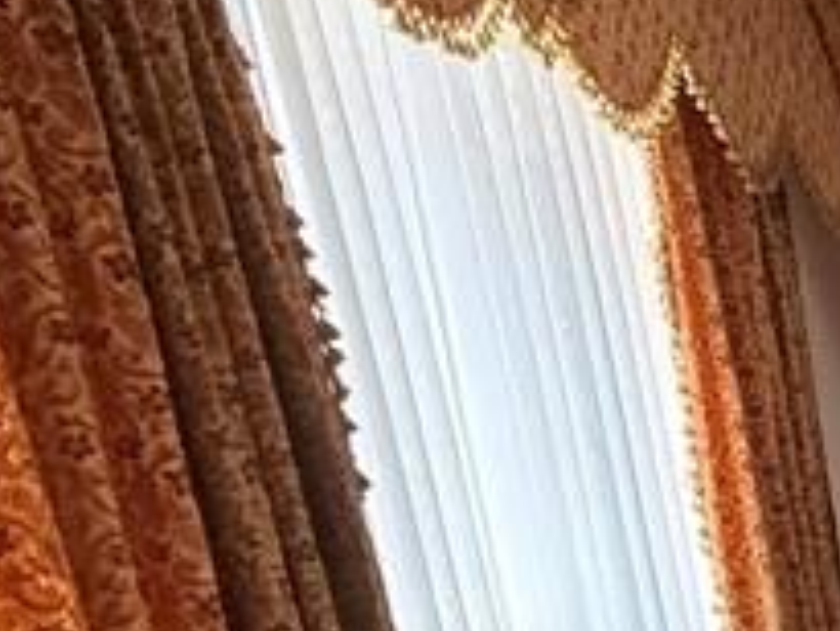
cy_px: 852
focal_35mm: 70
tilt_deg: -14.2
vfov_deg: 19.2
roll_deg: +0.7
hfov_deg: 17.4
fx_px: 1700
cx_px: 1778
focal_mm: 2.22
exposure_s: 1/99
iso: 320
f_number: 2.2
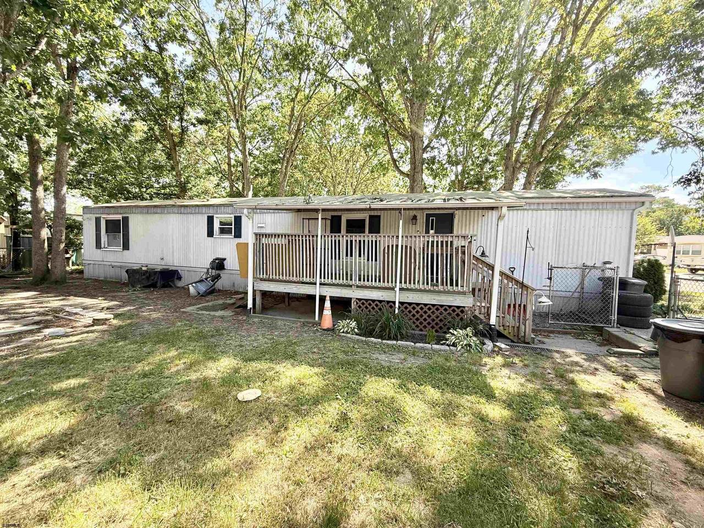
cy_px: 264
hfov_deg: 102.1
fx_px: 285
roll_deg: -3.1
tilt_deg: -2.2
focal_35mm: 14
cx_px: 352
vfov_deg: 85.7
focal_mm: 2.22
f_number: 2.2
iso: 64
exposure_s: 1/197
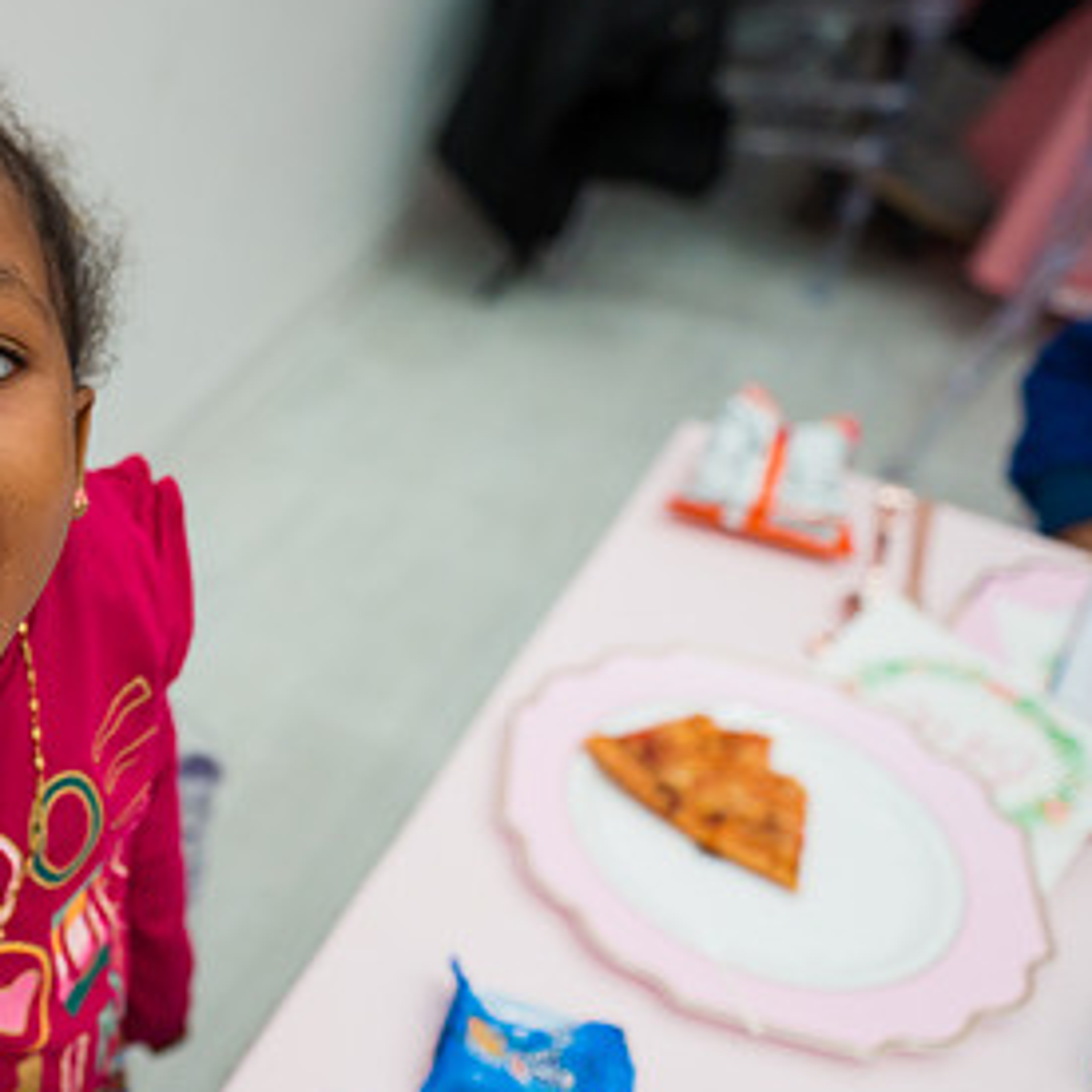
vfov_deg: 39.0
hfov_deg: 35.1
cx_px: -28
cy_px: 647
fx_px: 1535
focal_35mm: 43
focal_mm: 24
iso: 800
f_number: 3.2
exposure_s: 1/200
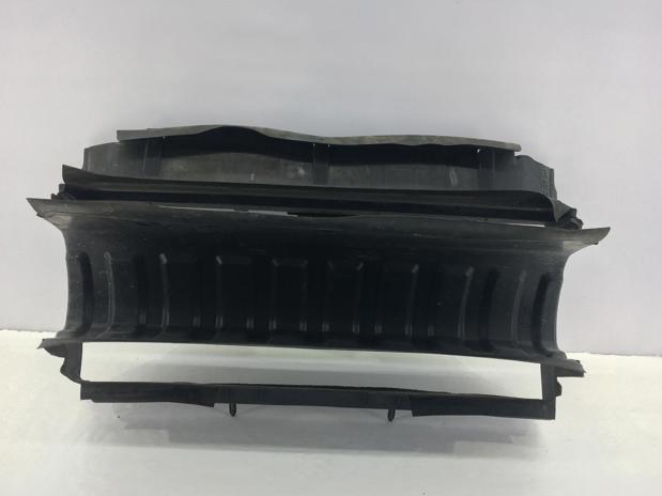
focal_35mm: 30
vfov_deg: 46.8
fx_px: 574
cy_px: 255
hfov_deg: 60.0
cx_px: 325
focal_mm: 4.15
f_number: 2.2
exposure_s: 1/50
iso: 25
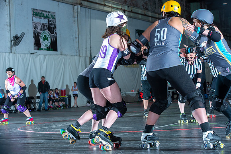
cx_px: 116
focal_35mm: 82
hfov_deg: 24.8
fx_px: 526
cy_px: 77
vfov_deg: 16.7
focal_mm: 82
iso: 800
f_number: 7.1
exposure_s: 1/160
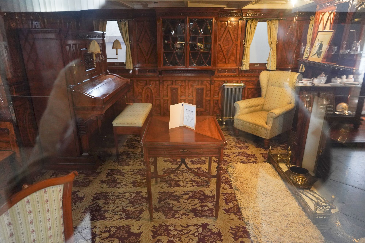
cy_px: 122
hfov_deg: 73.7
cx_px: 182
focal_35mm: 24
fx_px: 243
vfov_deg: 53.1
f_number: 3.2
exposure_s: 1/80
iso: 3200
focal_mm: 24
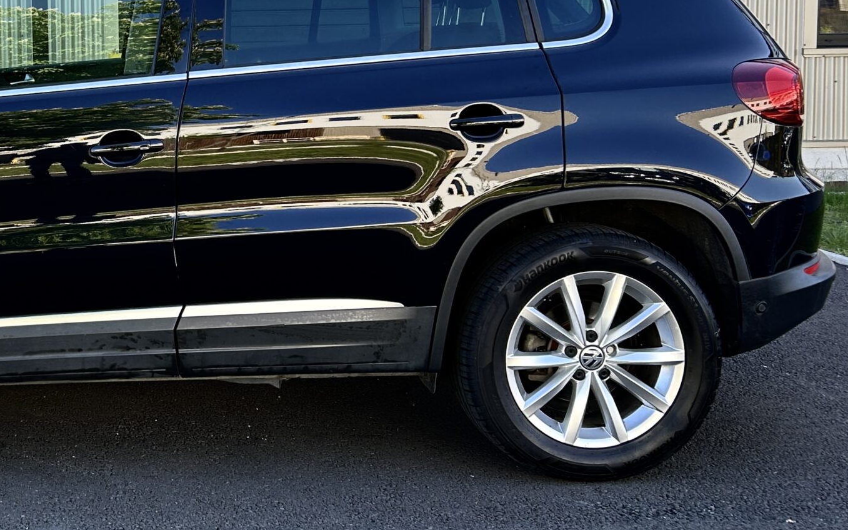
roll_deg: -0.2
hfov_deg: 36.6
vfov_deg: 24.5
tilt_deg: -2.8
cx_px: 96
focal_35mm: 52
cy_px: 116
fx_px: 1202
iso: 50
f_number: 1.5
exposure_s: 1/511
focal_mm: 5.7
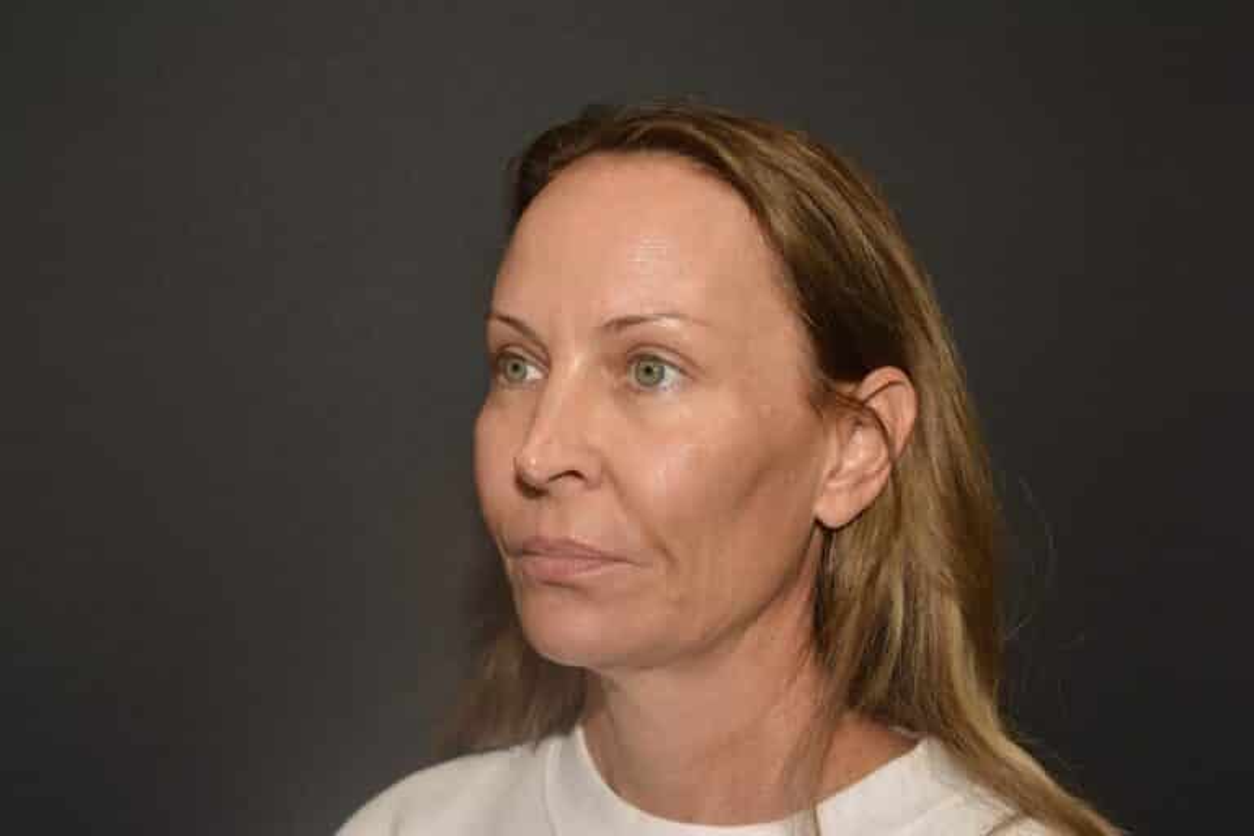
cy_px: 418
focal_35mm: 60
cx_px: 627
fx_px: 2090
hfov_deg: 33.4
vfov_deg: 22.6
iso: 200
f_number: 8
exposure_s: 1/125
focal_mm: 40
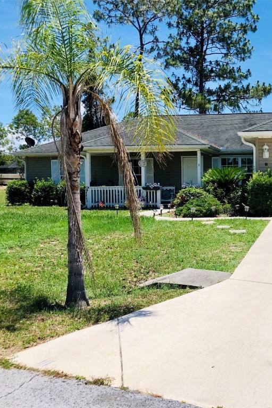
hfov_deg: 32.0
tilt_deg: -2.0
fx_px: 442
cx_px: 260
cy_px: 204
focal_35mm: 39
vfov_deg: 49.6
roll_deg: +1.1
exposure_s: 1/3436
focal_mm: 3.99
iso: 25
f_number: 1.8
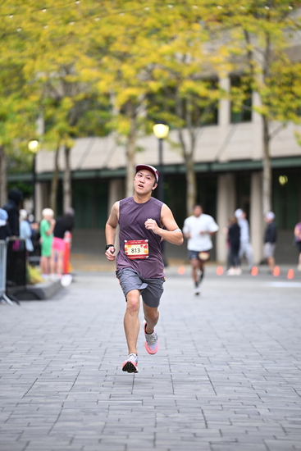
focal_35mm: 200
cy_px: 226
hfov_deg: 6.9
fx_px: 2507
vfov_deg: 10.3
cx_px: 150
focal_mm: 200
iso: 1000
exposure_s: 1/1600
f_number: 2.8
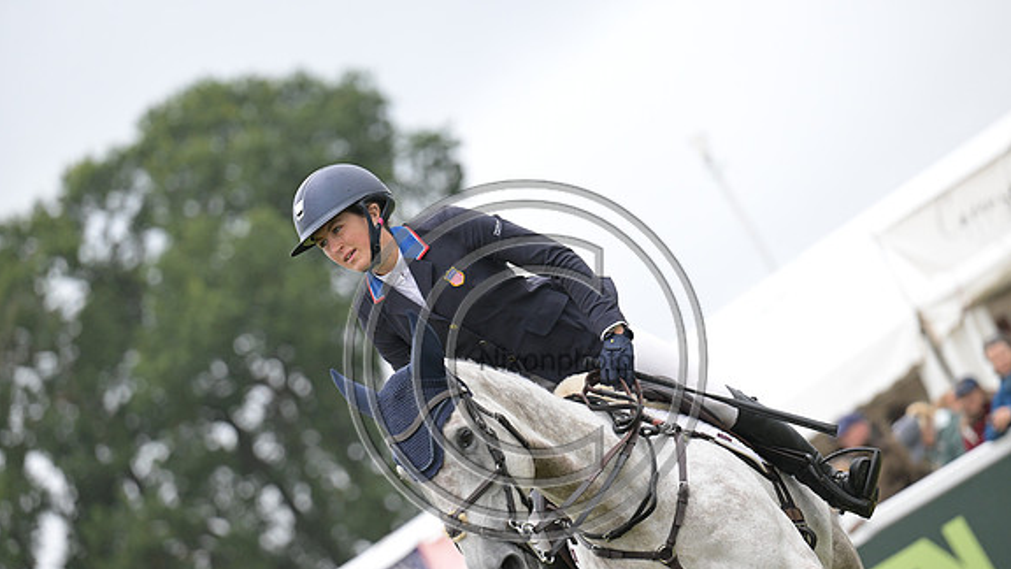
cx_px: 506
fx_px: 5656
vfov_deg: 5.8
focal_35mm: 211
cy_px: 336
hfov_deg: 10.2
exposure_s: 1/1250
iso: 2000
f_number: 4
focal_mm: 200
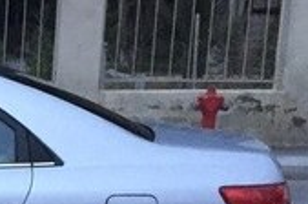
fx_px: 1008
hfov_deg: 15.0
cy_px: 245
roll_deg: -1.6
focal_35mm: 118
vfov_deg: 11.3
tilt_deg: -9.7
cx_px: -253
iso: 250
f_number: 2.2
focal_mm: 4.15
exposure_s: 1/25
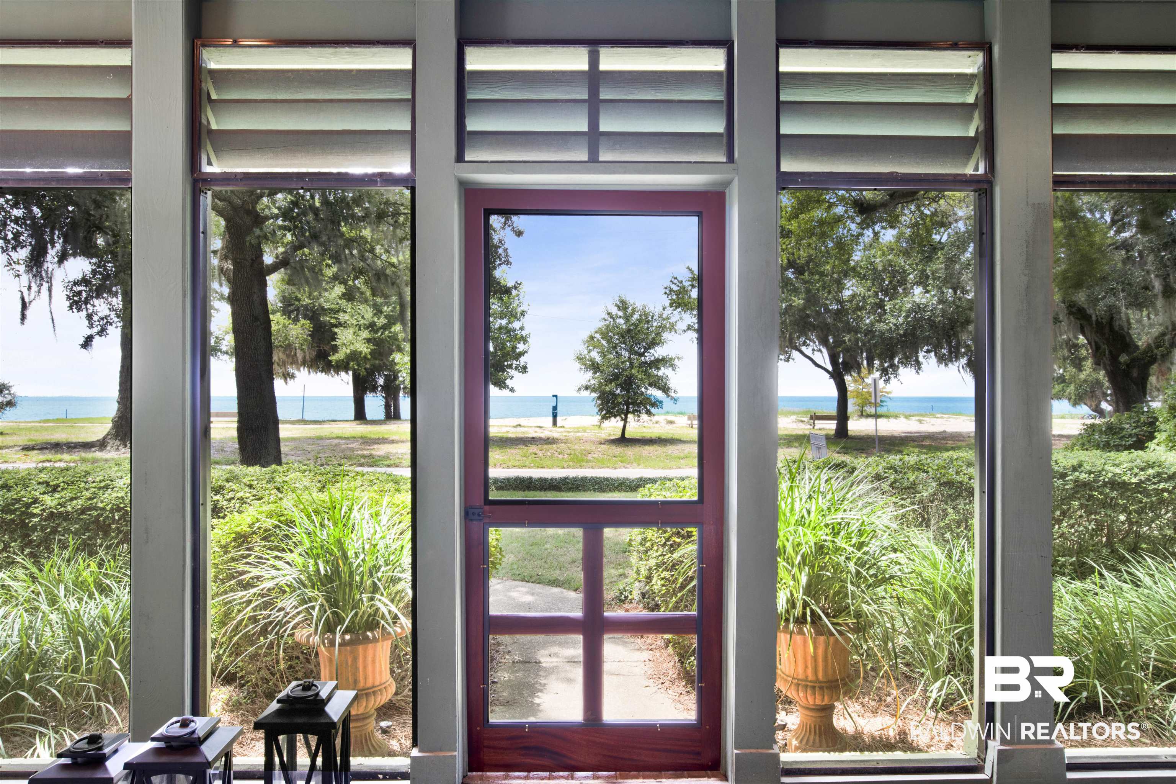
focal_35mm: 23
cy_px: 392
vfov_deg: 55.1
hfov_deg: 76.1
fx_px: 751
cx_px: 588
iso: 200
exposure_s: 1/2
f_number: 11
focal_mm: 23
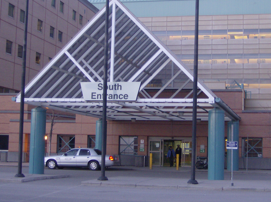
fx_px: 484
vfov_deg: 23.5
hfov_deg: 31.2
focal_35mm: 62
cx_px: 160
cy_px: 79
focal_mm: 7.7
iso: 200
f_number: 3.1
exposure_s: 1/18.6
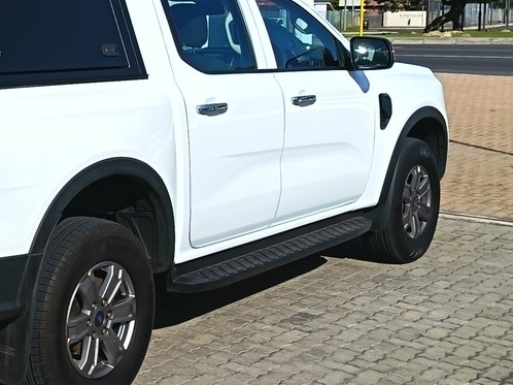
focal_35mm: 72
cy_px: 128
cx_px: 26
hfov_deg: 25.9
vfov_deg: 20.4
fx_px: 1067
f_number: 1.75
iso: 100
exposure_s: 1/1074
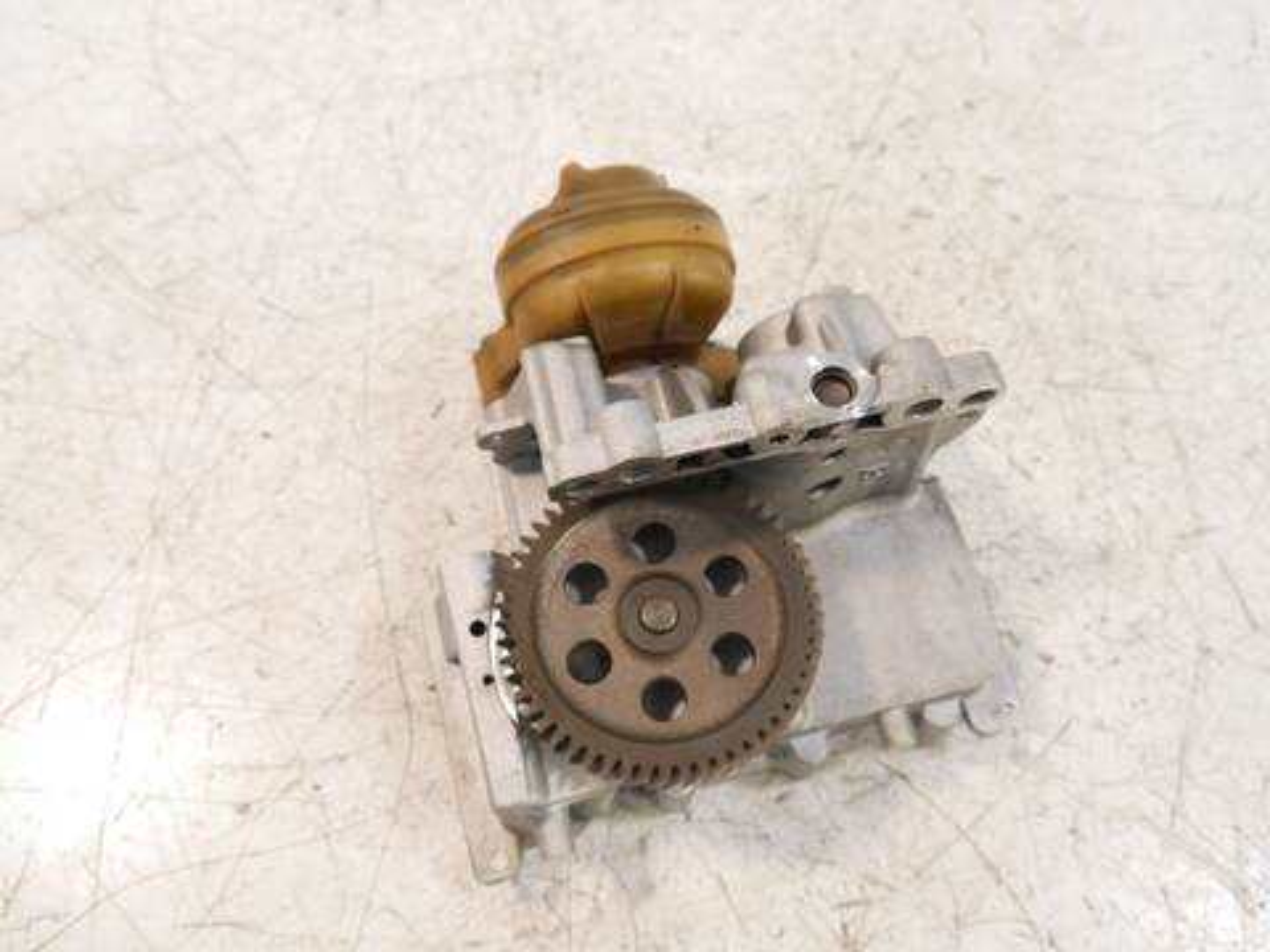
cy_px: 476
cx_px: 635
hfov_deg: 56.8
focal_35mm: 32
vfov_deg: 44.2
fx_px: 1174
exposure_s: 1/125
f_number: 3.9
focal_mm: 16
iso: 1600
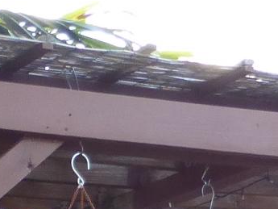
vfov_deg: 6.8
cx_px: -20
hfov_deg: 10.1
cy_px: 666
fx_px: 1551
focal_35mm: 193
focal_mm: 4.3
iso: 125
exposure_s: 1/60
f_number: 3.3
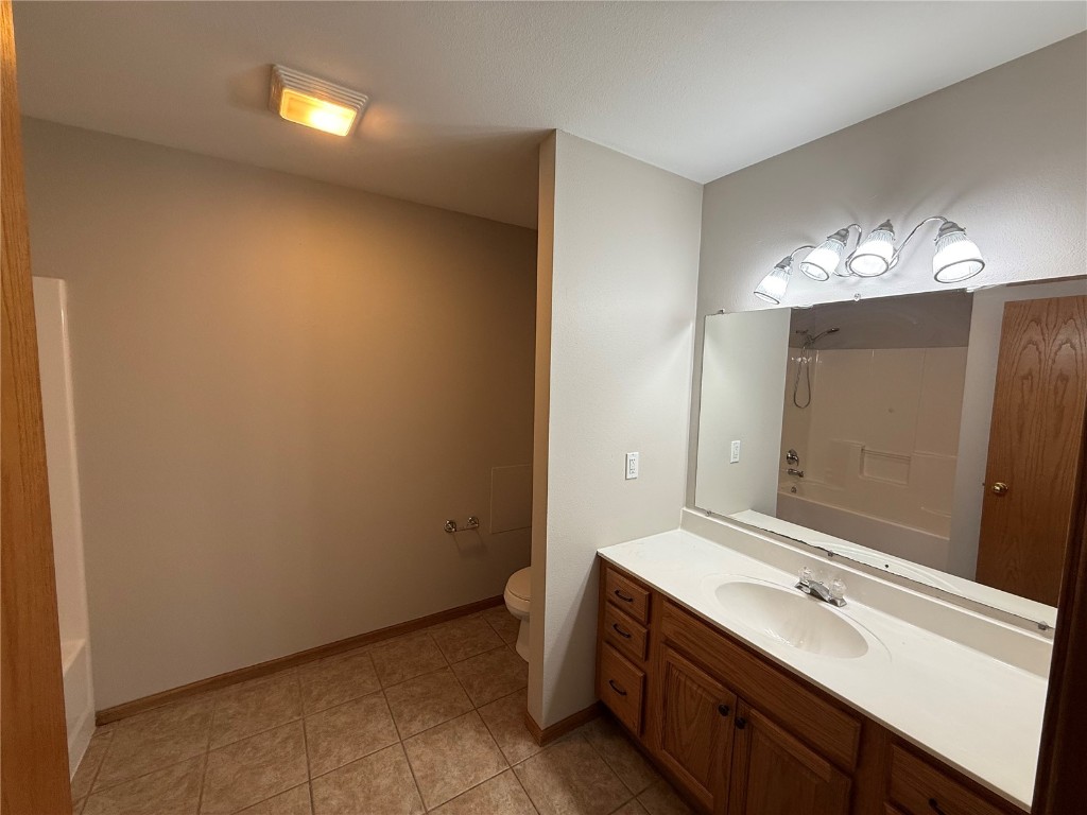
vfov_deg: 85.7
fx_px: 440
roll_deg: -1.3
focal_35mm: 14
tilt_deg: -5.1
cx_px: 544
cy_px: 408
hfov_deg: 102.1
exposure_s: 1/120
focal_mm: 2.22
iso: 125
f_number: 2.2
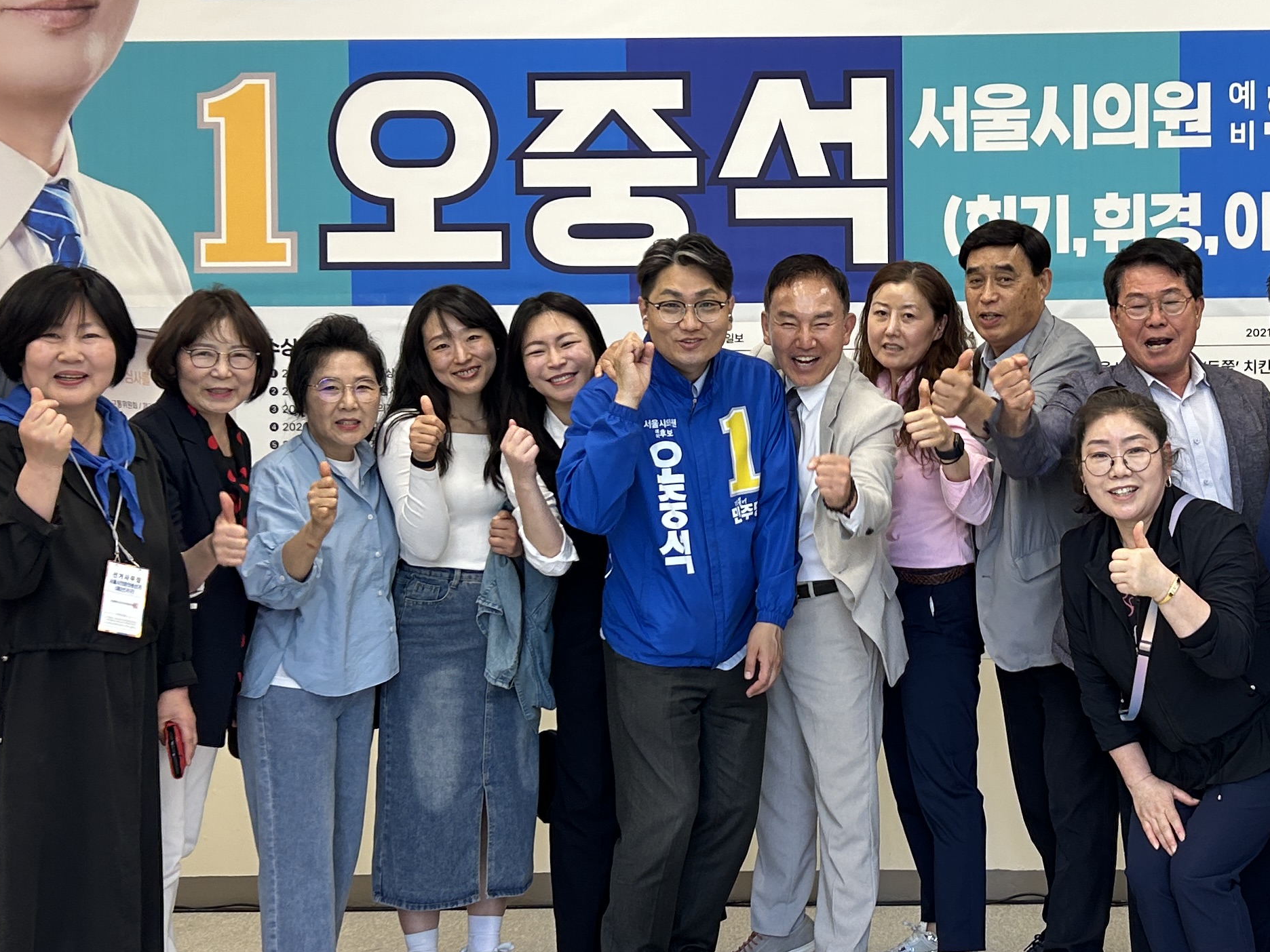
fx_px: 2055
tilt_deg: -0.5
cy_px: 449
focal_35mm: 56
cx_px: 902
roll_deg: +0.6
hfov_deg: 33.9
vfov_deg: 26.1
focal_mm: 5.7
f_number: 1.5
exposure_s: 1/120
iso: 80
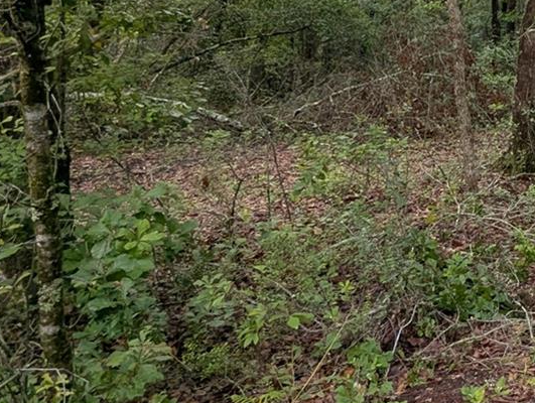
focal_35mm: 48
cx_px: 678
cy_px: 16
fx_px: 743
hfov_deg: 31.5
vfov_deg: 28.7
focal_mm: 2.35
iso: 53
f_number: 2.2
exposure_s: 1/570
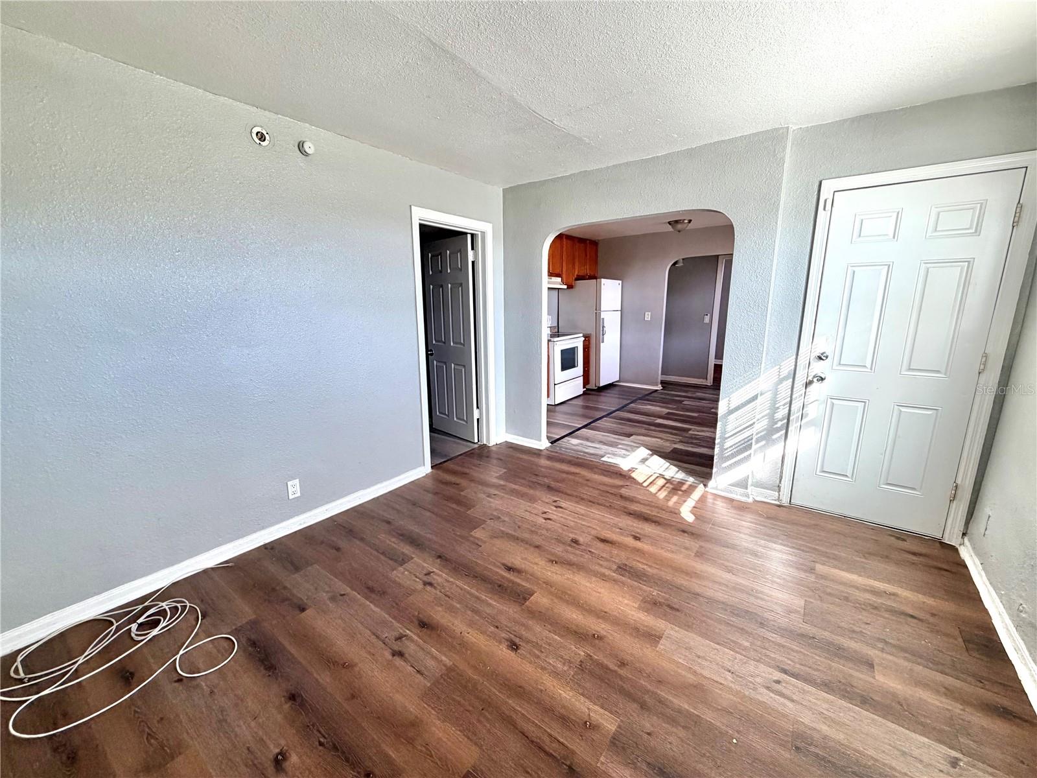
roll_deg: +0.3
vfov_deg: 85.7
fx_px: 419
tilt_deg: -12.2
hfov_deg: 102.1
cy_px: 389
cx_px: 518
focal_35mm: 14
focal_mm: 2.22
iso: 200
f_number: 2.2
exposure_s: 1/121
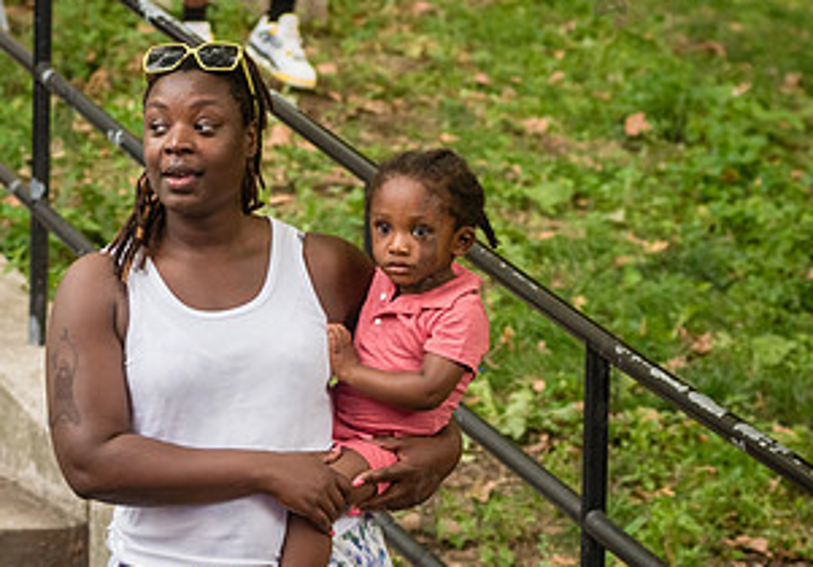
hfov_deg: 8.0
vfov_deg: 5.6
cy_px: 399
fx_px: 5773
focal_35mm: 252
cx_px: 182
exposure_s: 1/320
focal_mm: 100
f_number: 3.5
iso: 1000
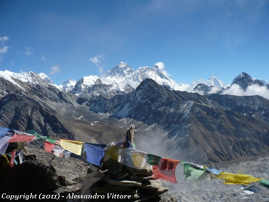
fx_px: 272
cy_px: 101
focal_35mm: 35
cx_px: 134
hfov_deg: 52.6
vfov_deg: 40.7
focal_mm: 5.8
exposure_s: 1/400
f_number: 8
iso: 100
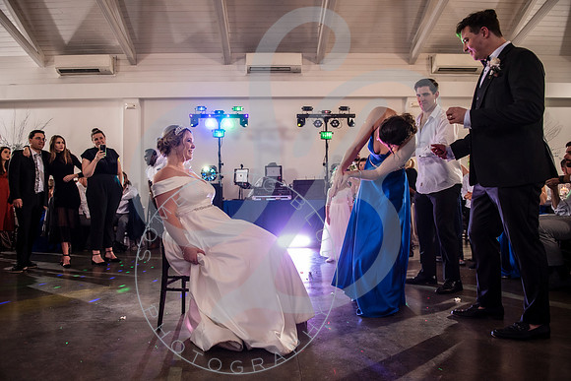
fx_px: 397
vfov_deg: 51.3
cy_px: 191
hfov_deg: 71.5
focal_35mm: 25
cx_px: 279
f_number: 2.8
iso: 1600
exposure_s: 1/125
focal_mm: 24
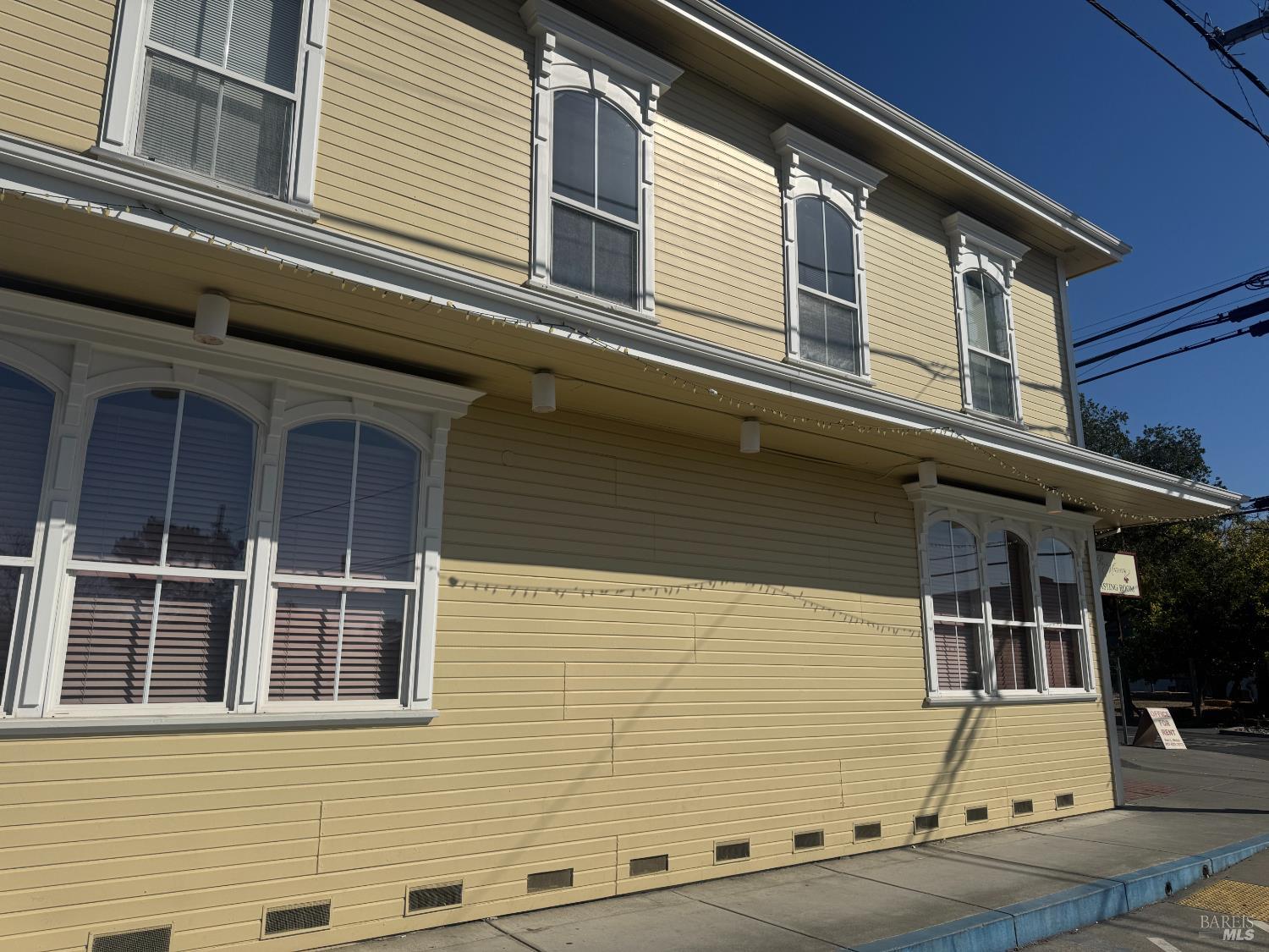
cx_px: 634
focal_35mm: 24
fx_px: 880
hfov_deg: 71.6
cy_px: 476
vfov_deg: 56.8
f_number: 1.78
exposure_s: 1/12346
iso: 64
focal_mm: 6.76
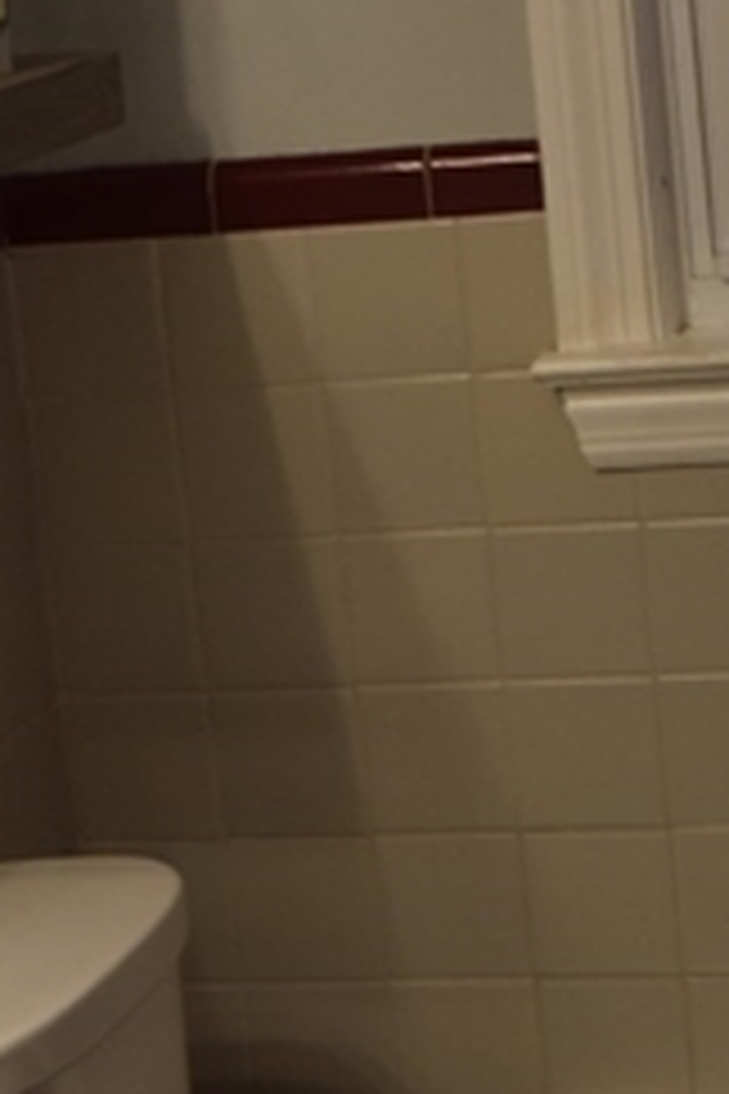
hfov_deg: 10.0
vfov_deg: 14.9
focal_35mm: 138
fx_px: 4179
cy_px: 410
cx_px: 508
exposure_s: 1/60
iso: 560
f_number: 4.2
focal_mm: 29
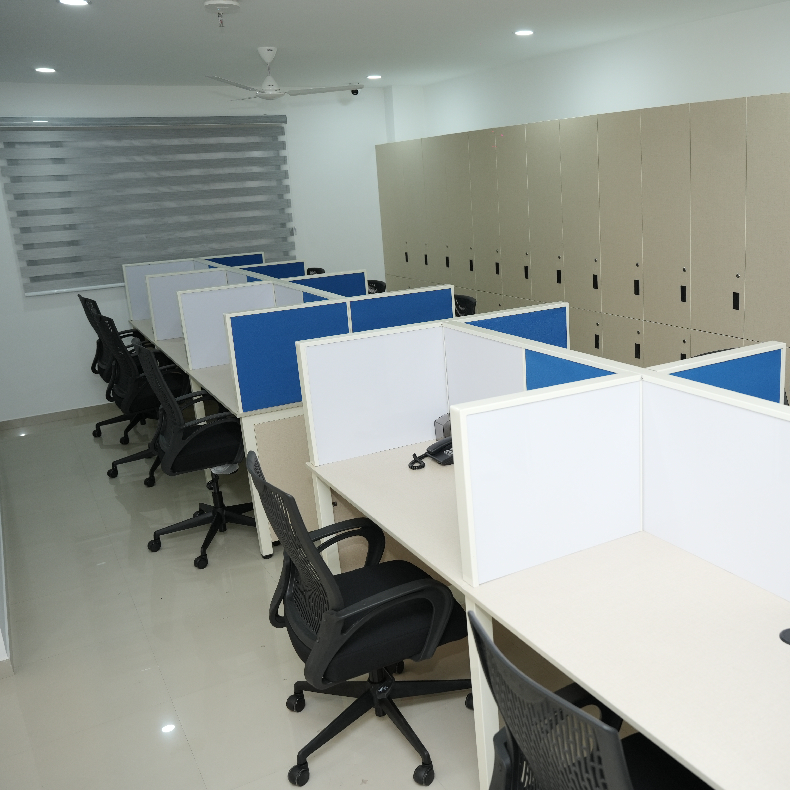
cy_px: 398
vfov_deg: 52.5
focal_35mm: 31
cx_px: 554
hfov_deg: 51.1
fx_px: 800
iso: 640
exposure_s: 1/160
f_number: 3.5
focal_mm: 24
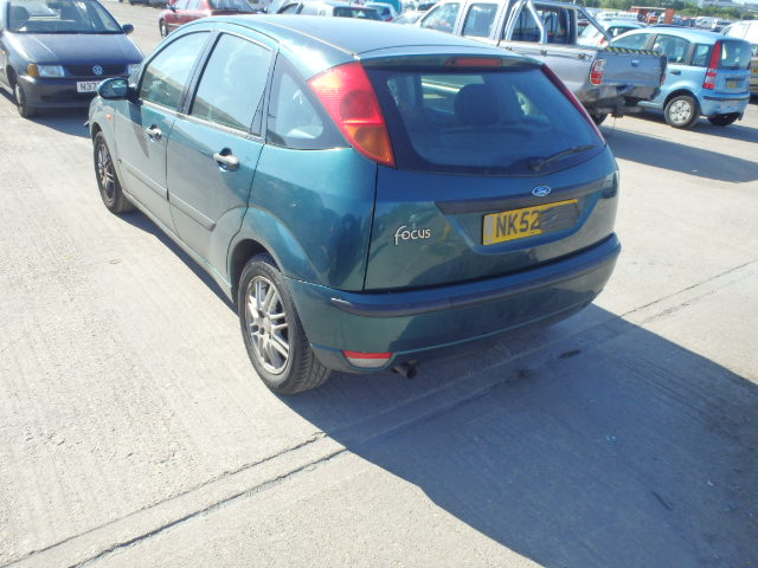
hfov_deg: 63.4
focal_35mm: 28
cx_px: 379
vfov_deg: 49.7
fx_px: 613
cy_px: 284
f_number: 3.9
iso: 125
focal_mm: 5
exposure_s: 1/400
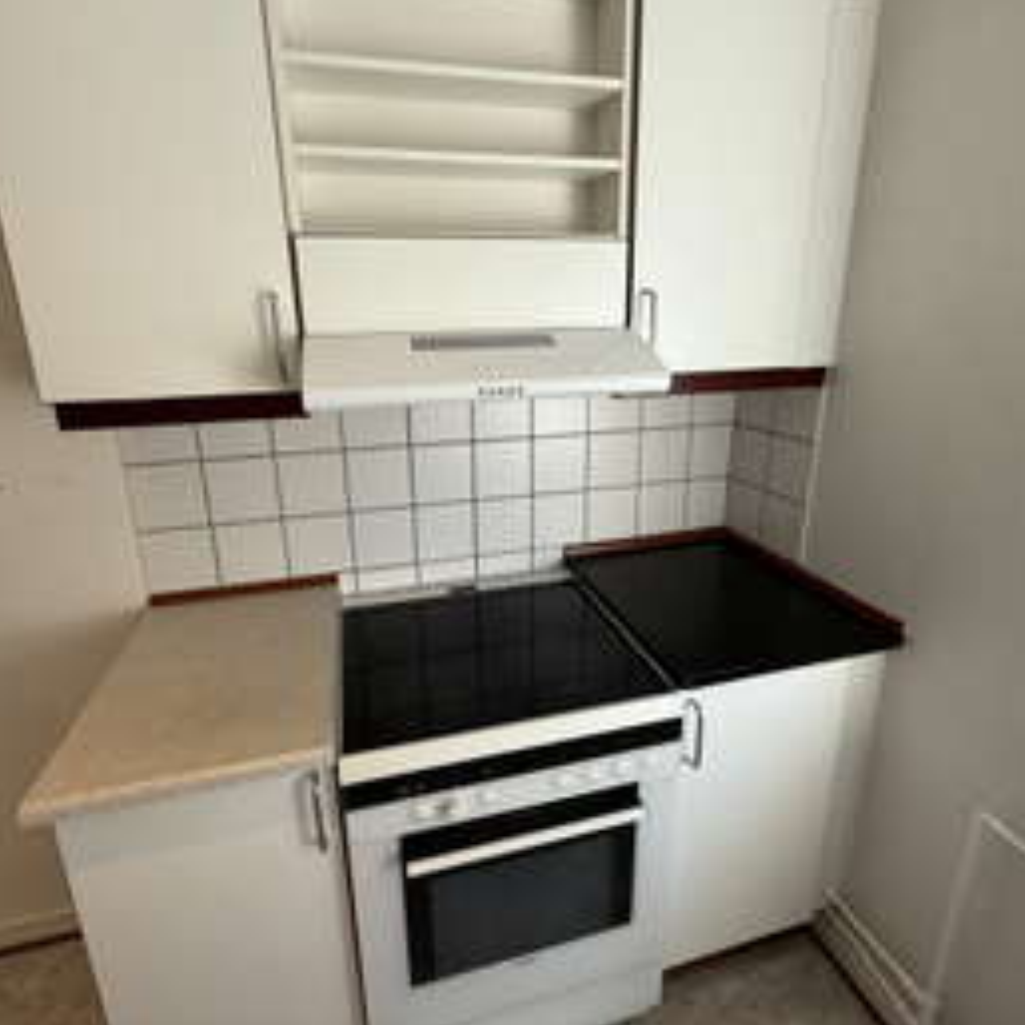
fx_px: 603
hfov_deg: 80.7
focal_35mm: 18
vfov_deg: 80.6
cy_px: 479
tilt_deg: -15.0
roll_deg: +1.3
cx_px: 512
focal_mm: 2.22
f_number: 2.2
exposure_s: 1/112
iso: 50
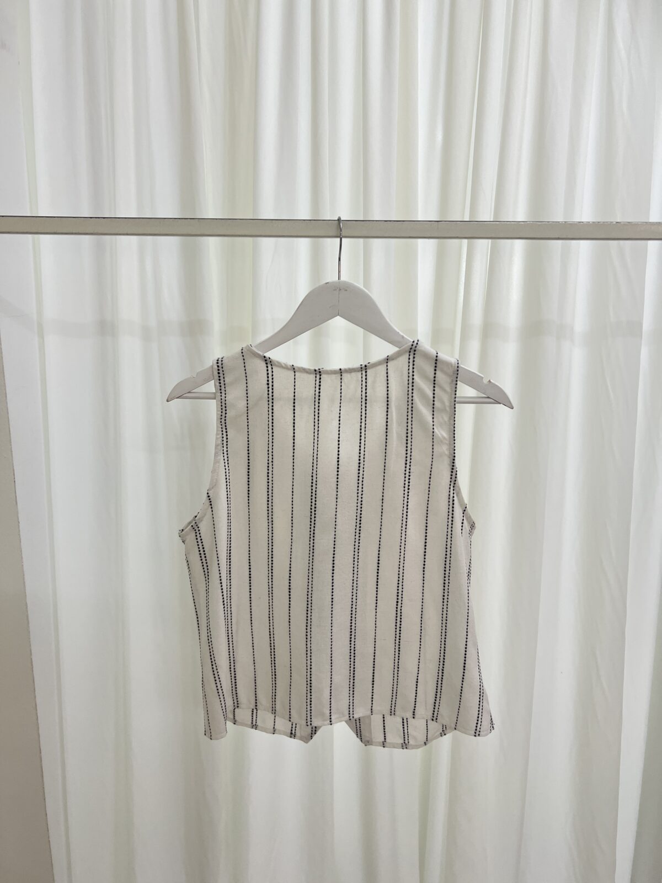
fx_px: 663
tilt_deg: -12.4
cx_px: 331
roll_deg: -0.2
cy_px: 442
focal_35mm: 26
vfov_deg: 67.3
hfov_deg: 53.1
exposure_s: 1/100
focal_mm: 5.7
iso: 125
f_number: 1.5
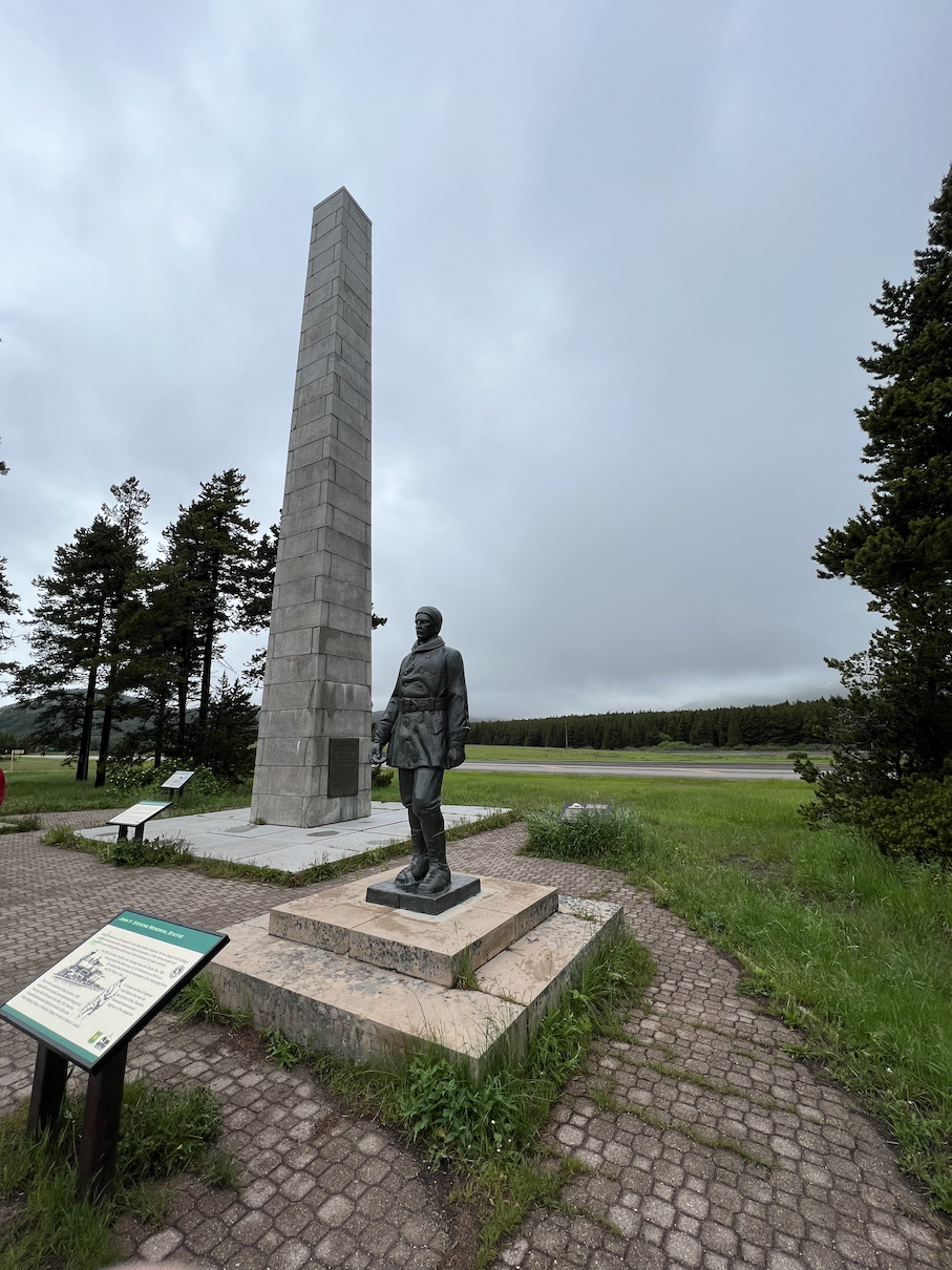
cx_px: 476
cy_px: 635
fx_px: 477
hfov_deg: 89.9
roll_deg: -0.5
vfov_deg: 106.2
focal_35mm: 13
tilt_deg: +11.0
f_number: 1.8
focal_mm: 1.57
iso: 32
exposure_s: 1/1698
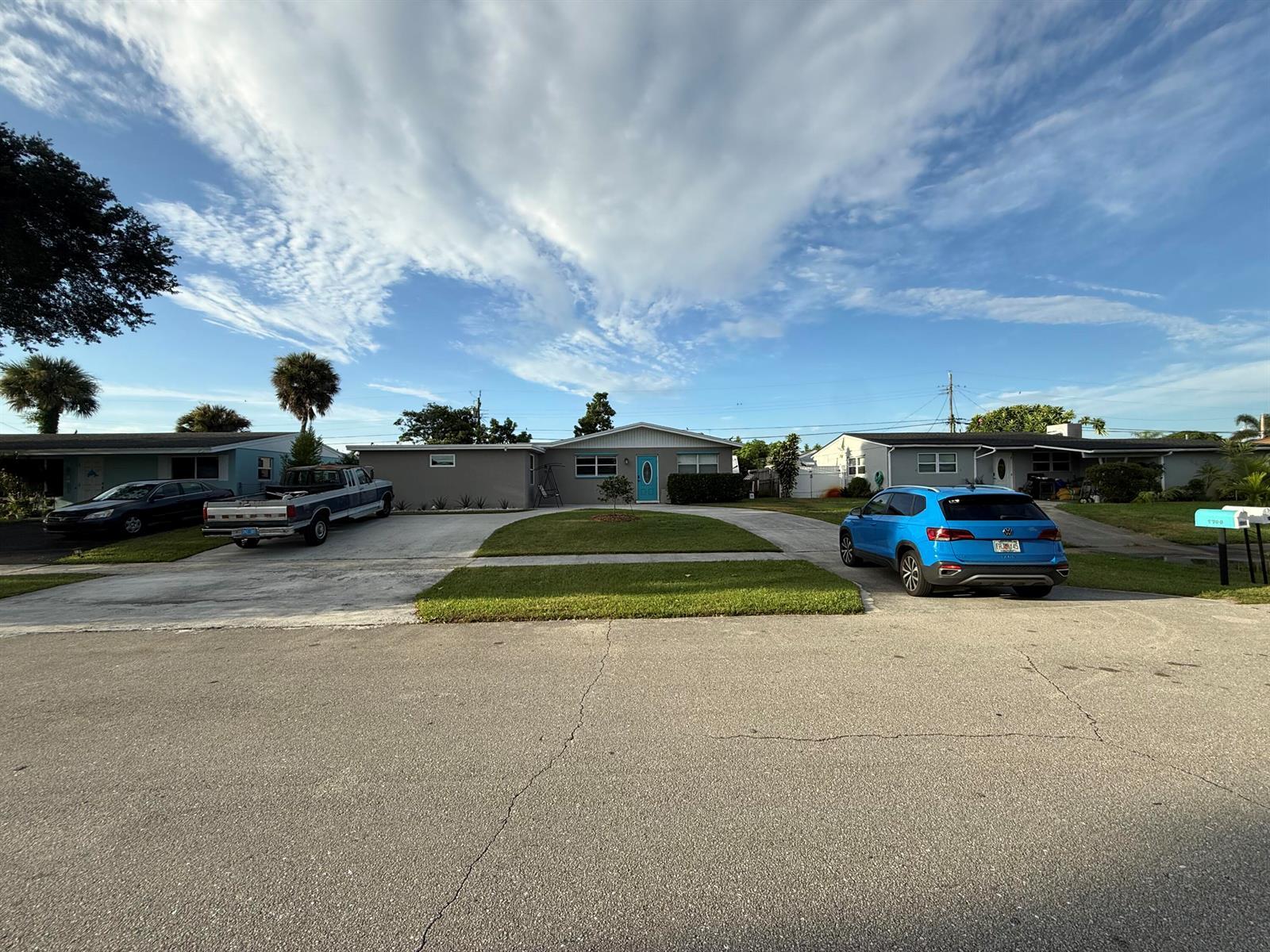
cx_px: 635
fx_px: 514
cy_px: 476
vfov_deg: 85.7
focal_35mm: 14
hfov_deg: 102.1
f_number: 2.2
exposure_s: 1/1312
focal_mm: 2.22
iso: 50
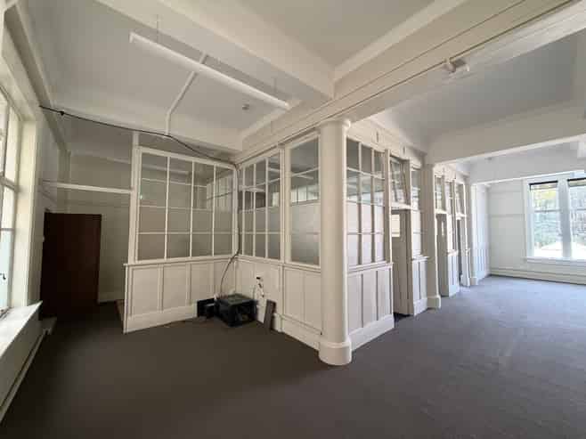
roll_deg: -0.7
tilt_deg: +3.1
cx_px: 293
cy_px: 220
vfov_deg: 85.6
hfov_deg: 102.1
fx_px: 237
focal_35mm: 14
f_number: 2.2
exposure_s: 1/69
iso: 320
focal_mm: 2.22
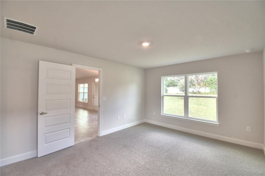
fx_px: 110
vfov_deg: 77.3
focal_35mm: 15
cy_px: 88
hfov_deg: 100.4
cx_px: 132
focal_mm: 10
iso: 400
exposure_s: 1/125
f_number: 4.5
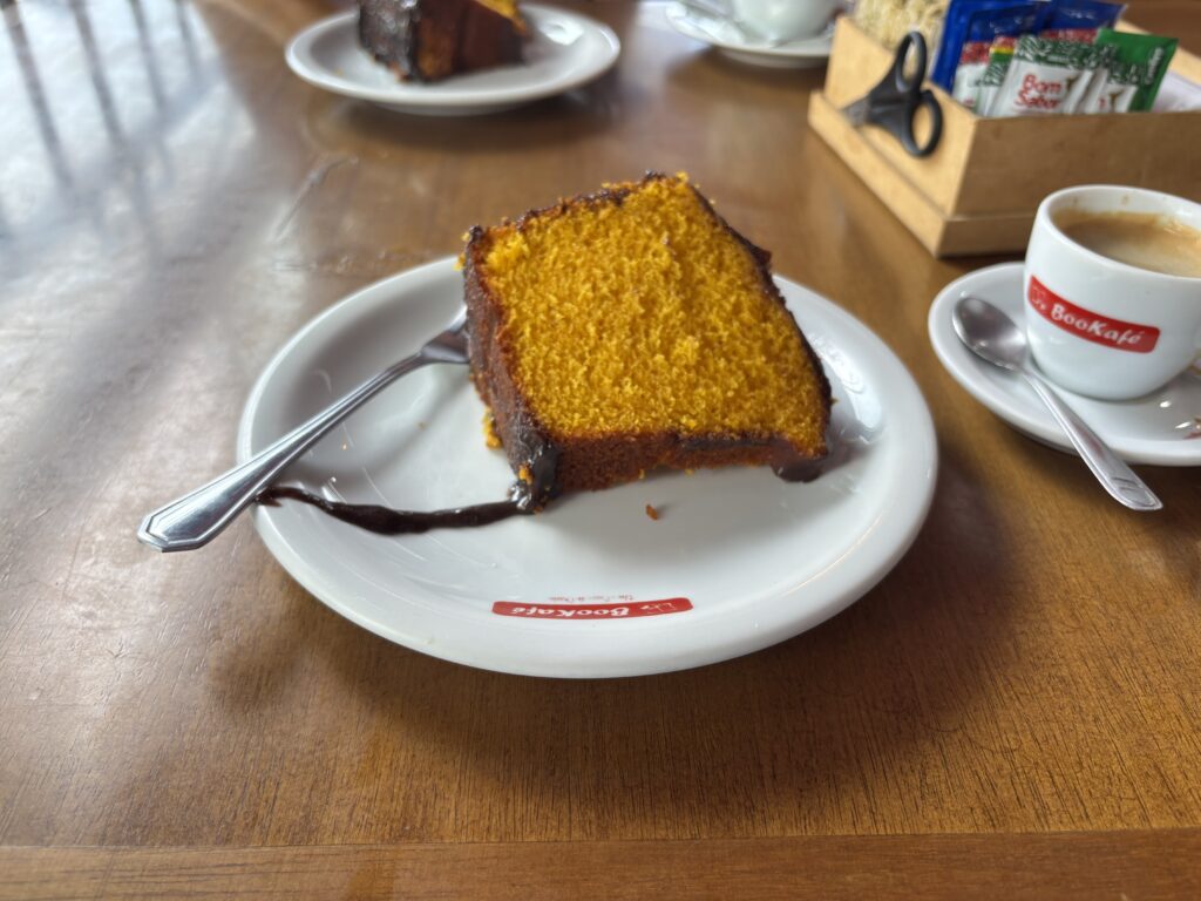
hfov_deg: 67.3
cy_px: 450
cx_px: 600
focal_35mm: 26
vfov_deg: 53.1
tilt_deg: -39.3
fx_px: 902
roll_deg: -0.8
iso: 50
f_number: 1.6
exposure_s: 1/120
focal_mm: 5.96
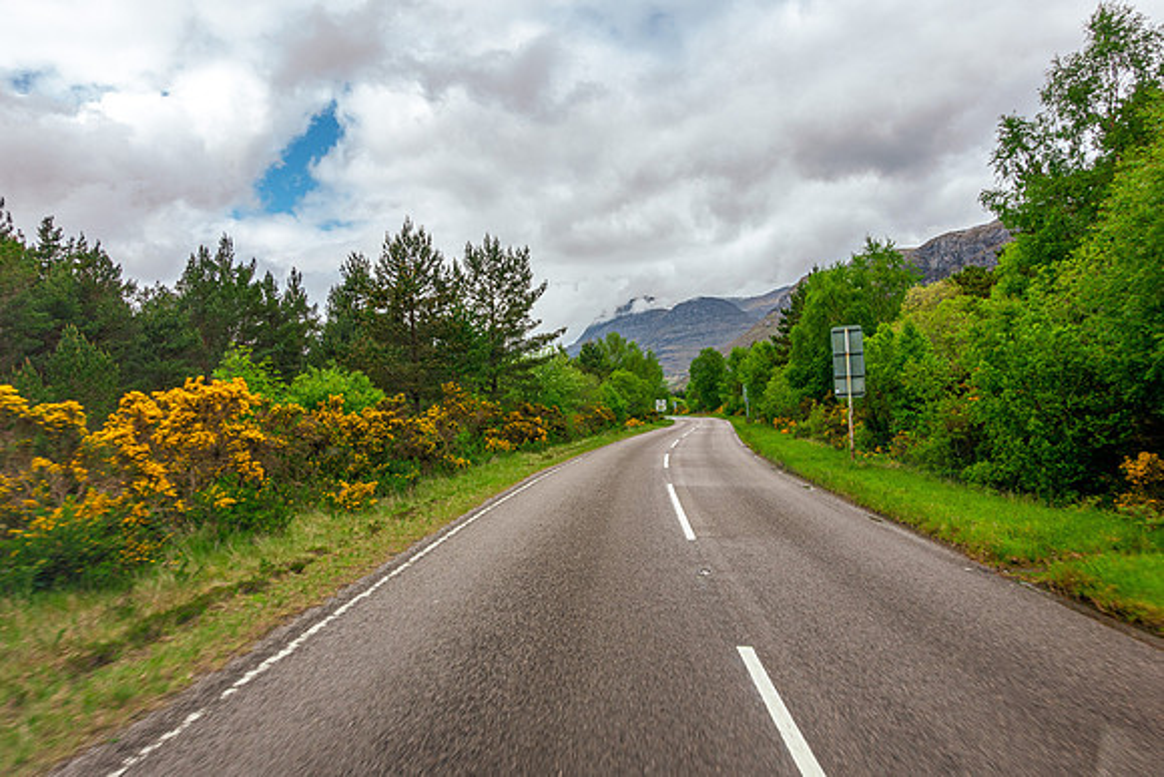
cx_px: 582
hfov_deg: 73.7
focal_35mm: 24
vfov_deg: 53.2
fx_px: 776
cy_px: 388
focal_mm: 8.8
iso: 125
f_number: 7.1
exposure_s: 1/160
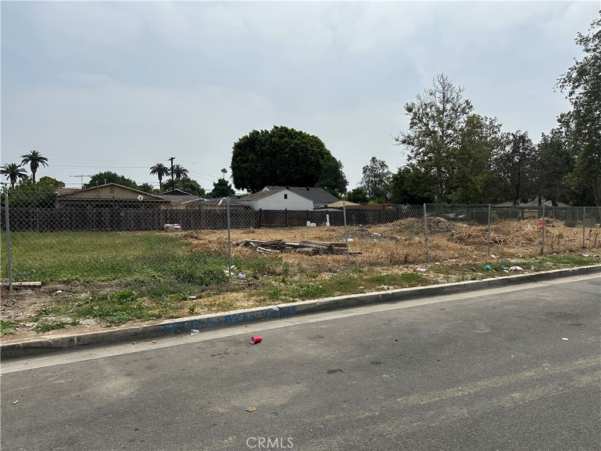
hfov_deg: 71.6
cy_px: 226
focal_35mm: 24
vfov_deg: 56.8
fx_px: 417
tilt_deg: -2.3
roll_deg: -0.4
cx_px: 300
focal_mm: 6.86
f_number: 1.78
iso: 80
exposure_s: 1/9709
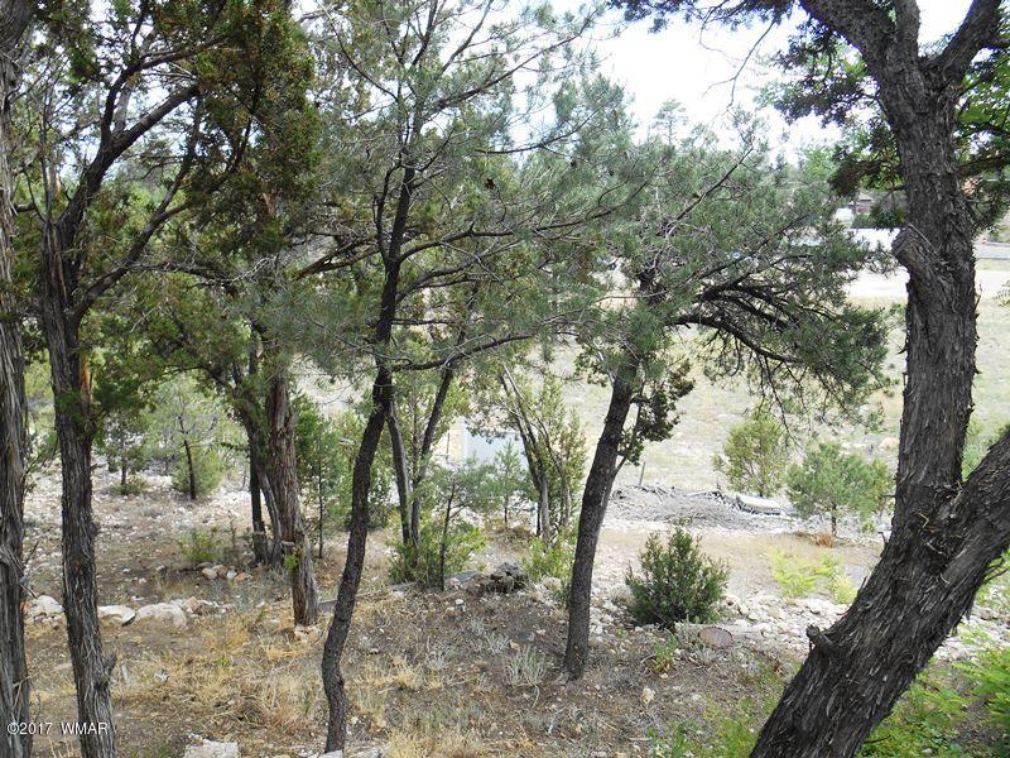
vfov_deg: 53.1
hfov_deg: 67.3
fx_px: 759
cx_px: 505
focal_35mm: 26
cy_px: 379
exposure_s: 1/125
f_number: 3.4
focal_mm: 4.7
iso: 80
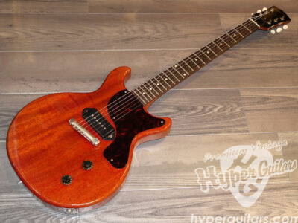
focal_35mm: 54
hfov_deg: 35.5
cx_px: 149
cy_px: 112
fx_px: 465
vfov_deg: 27.0
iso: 1000
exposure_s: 1/50
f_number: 5.3
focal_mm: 27
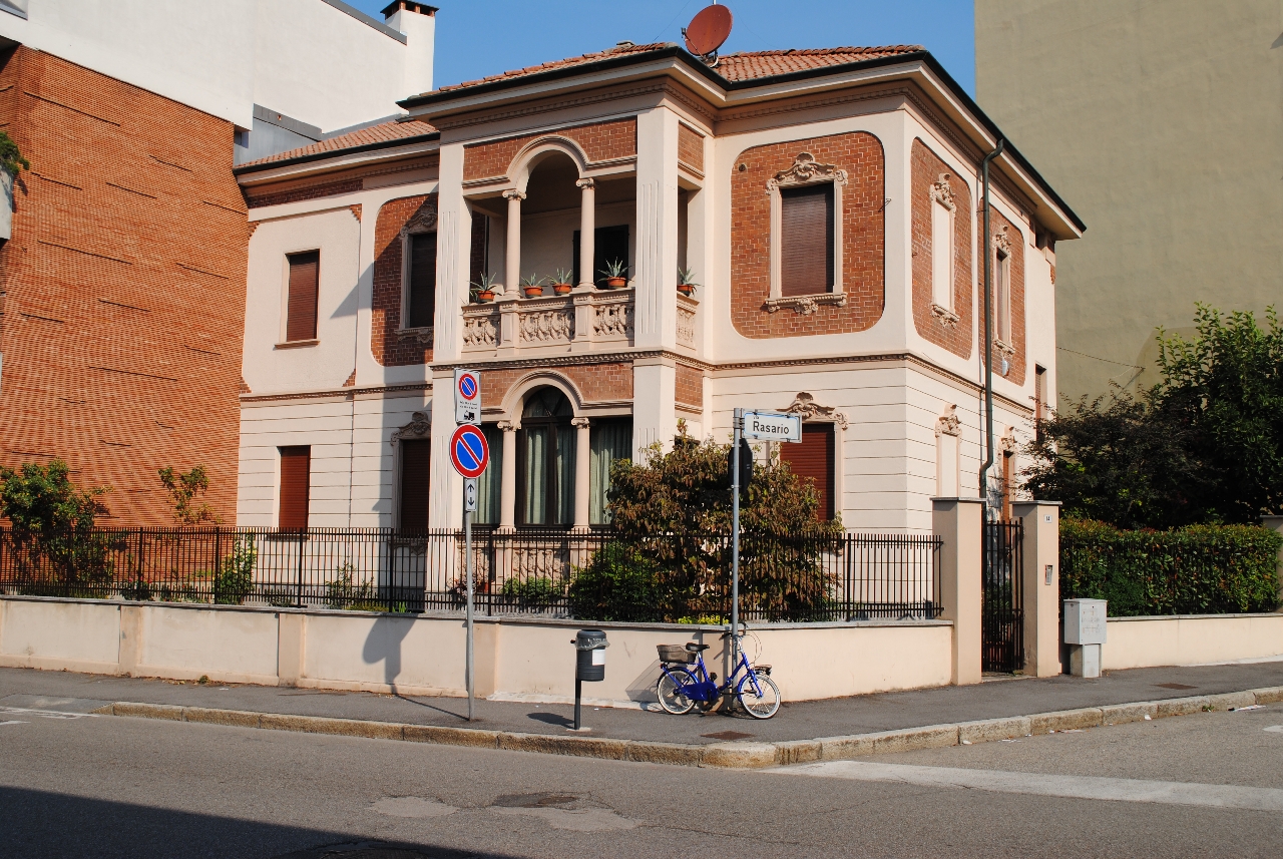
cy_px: 430
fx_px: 1285
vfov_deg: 37.0
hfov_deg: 53.1
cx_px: 642
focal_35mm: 36
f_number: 9
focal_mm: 24
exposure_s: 1/320
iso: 100
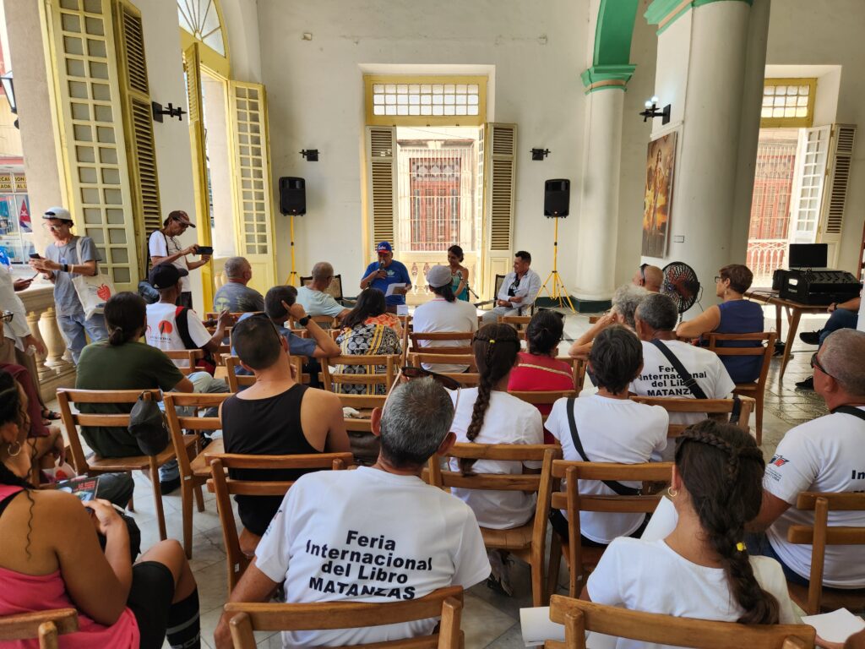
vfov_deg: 58.9
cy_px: 324
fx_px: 575
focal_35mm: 23
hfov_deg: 73.9
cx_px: 432
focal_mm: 5.4
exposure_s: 1/180
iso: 32
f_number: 1.8
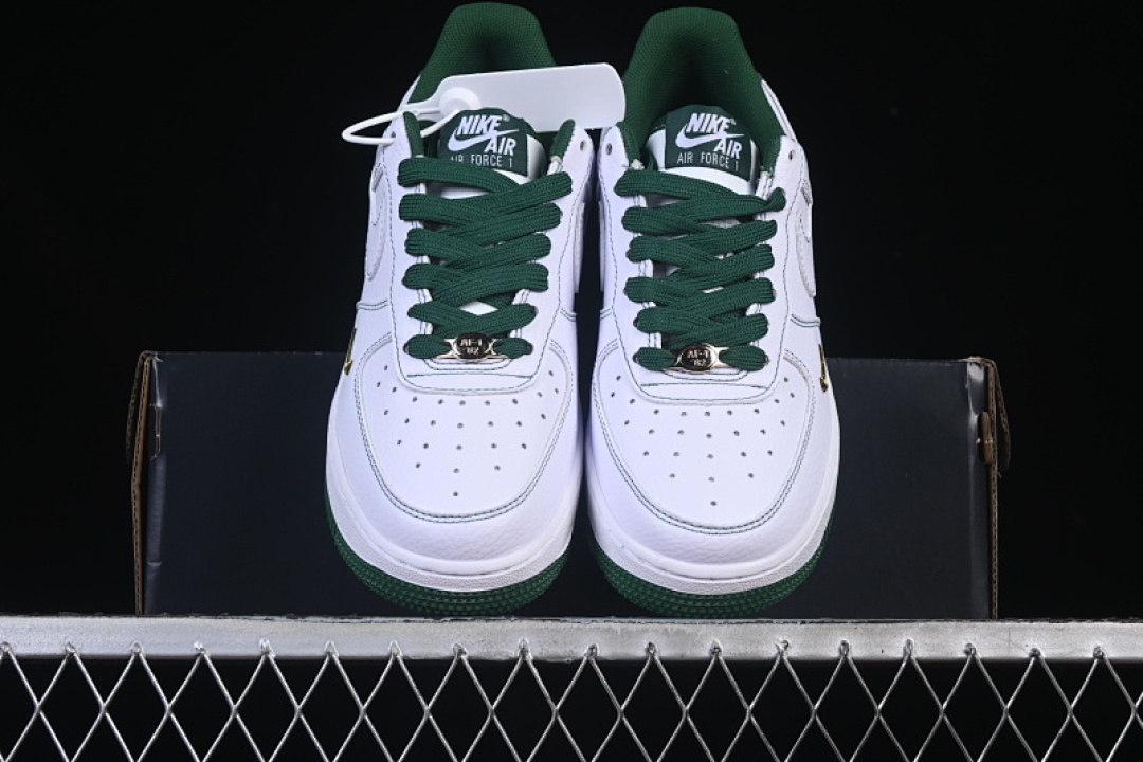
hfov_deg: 27.0
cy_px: 381
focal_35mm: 75
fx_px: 2381
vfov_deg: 18.2
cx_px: 572
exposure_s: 1/80
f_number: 8
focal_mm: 50
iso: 160
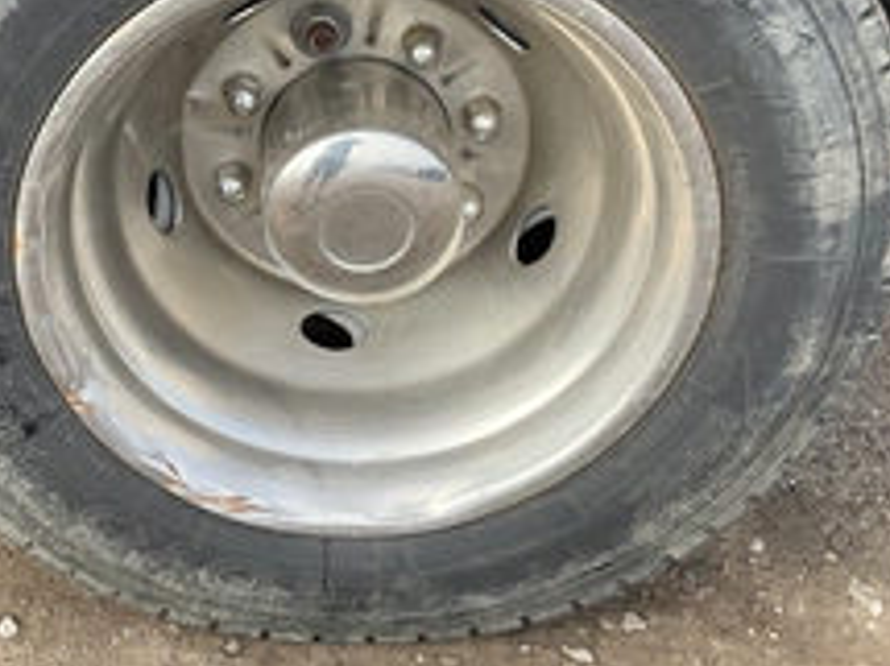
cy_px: 141
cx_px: 286
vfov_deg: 26.5
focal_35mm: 54
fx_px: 1388
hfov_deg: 35.2
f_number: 1.8
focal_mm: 3
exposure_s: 1/122
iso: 20
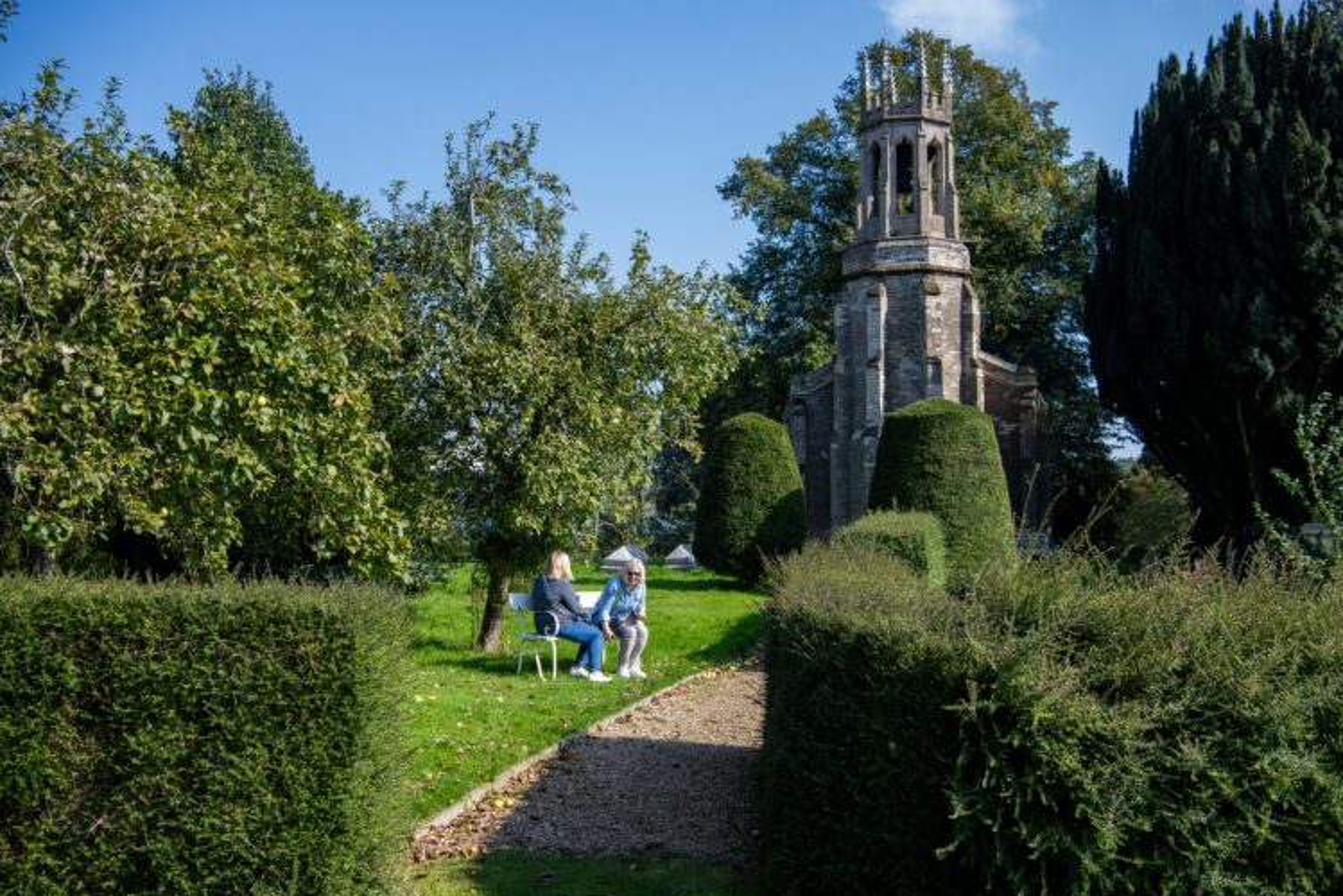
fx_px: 1530
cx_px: 687
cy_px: 444
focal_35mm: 41
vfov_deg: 32.7
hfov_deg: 47.4
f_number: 6.3
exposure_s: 1/1600
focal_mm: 40
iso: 640
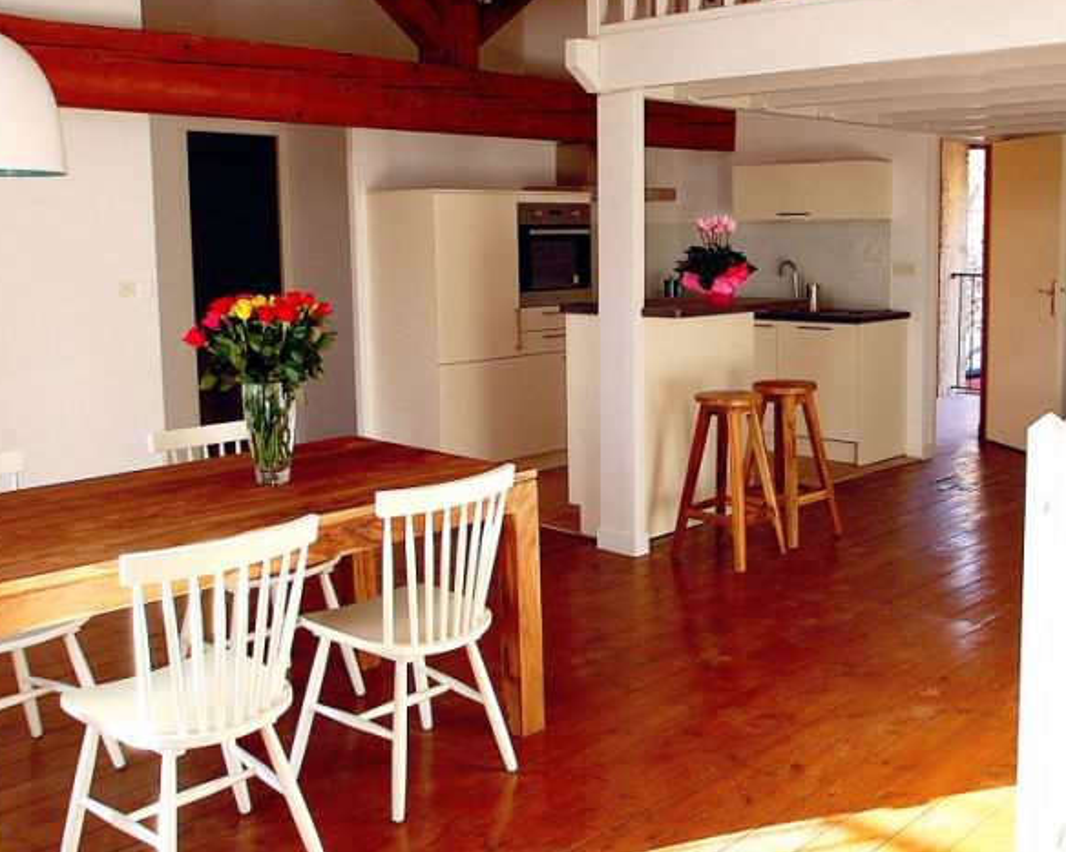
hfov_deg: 46.5
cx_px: 677
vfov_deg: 38.3
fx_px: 1226
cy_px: 395
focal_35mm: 39
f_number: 8
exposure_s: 1/30
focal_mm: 15
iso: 400
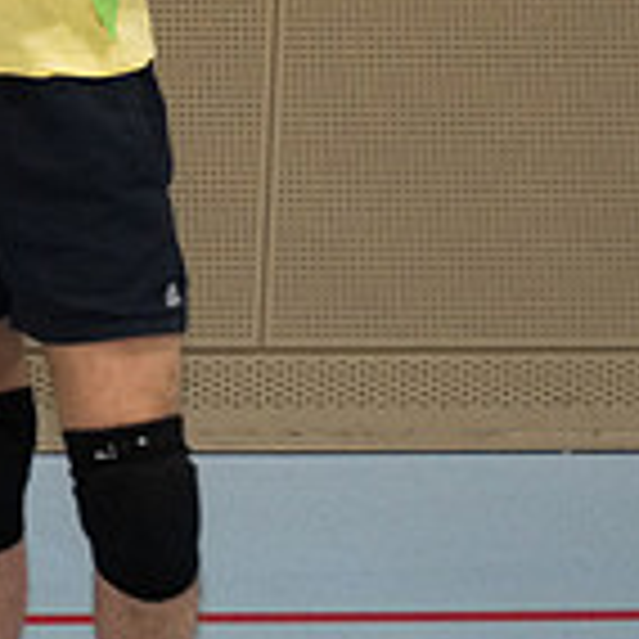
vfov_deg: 12.2
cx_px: -685
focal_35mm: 142
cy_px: -1
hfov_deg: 11.1
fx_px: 2966
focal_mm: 21.3
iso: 5000
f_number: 2.8
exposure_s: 1/500
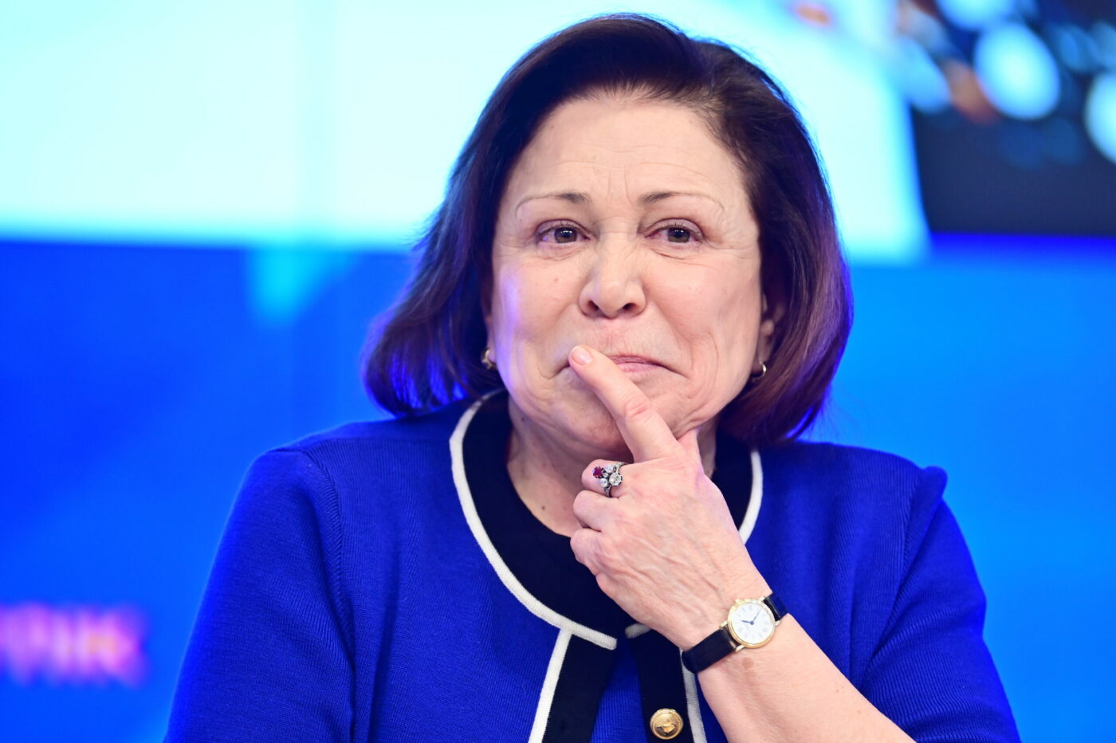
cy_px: 372
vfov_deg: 4.6
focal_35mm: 300
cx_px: 558
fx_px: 9295
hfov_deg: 6.9
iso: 2000
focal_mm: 300
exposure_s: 1/160
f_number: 4
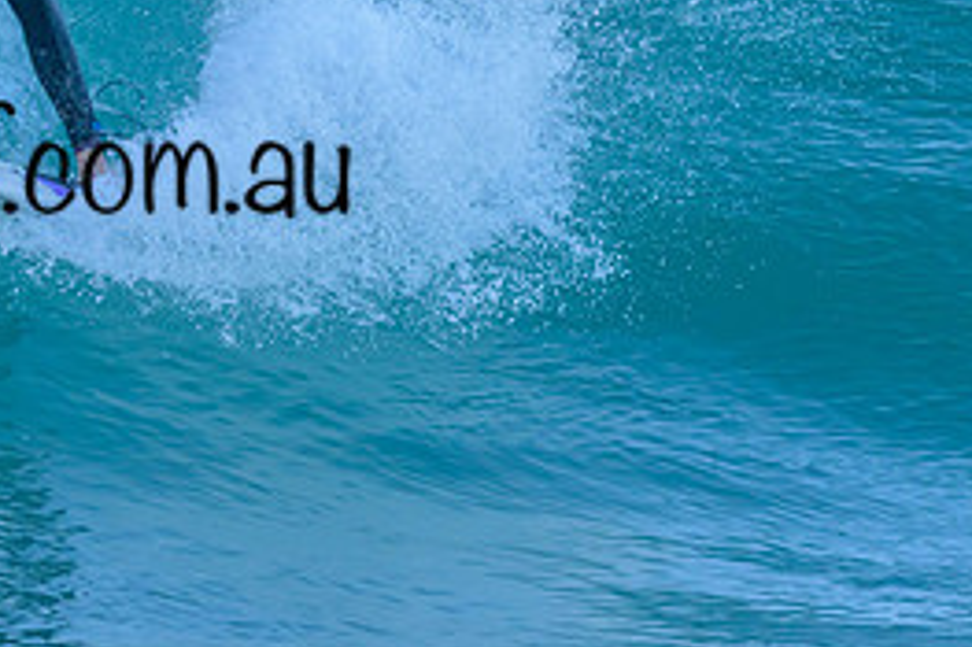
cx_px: 164
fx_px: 56716
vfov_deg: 0.7
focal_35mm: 2102
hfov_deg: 1.0
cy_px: 163
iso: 1800
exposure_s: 1/1600
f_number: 6.3
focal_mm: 800
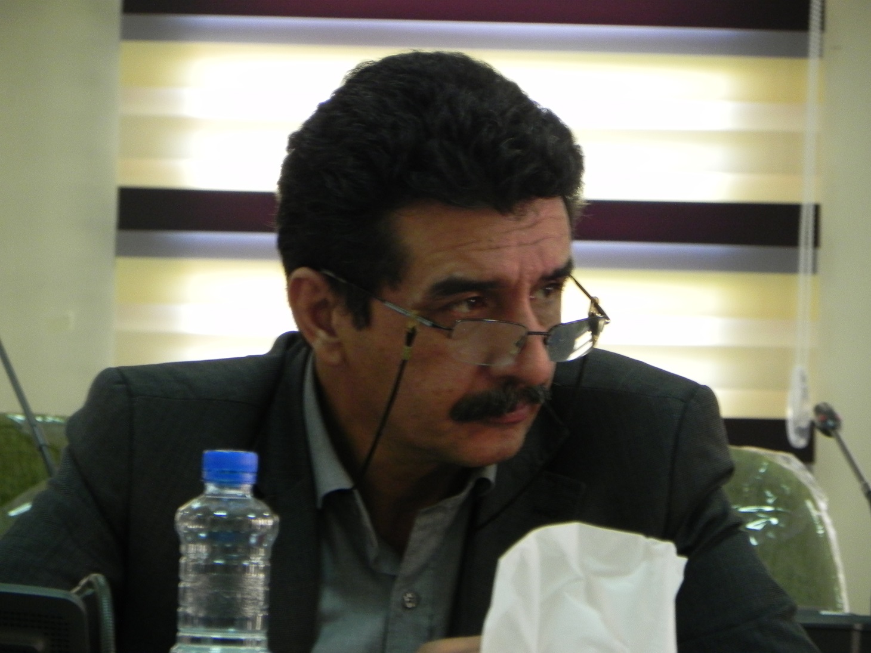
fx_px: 9486
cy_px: 326
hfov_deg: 5.3
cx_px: 436
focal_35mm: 377
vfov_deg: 3.9
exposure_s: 1/19.6
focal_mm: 67.2
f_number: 5
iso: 400
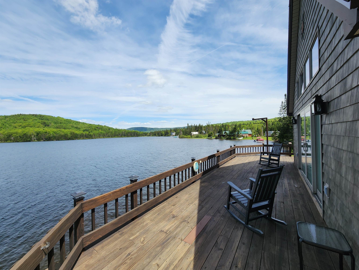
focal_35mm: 13
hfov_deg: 106.2
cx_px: 180
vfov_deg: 89.9
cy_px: 135
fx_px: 135
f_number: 2.2
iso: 50
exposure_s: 1/1761
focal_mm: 2.2
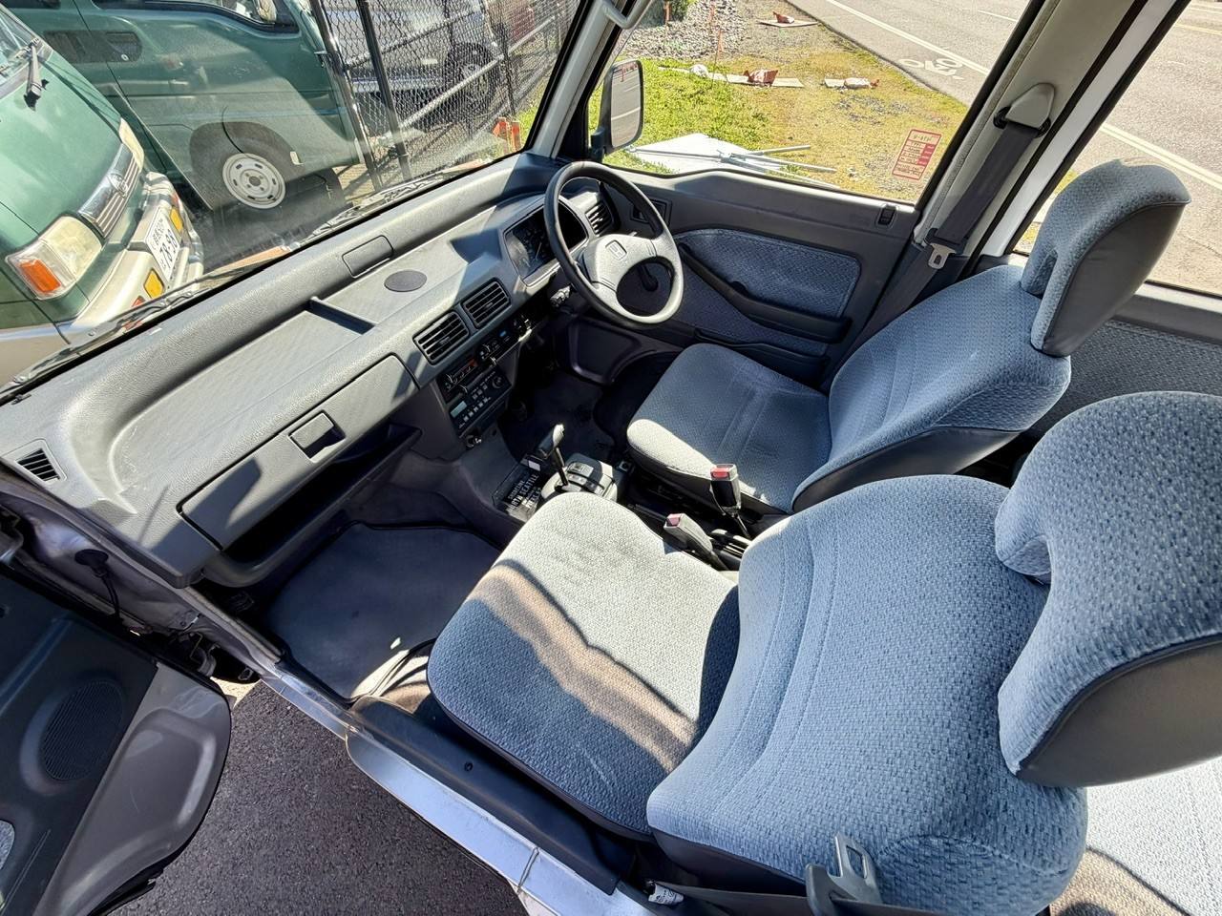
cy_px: 458
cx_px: 611
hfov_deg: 102.1
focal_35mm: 14
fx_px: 494
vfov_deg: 85.7
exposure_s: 1/237
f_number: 2.2
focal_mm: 2.22
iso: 40
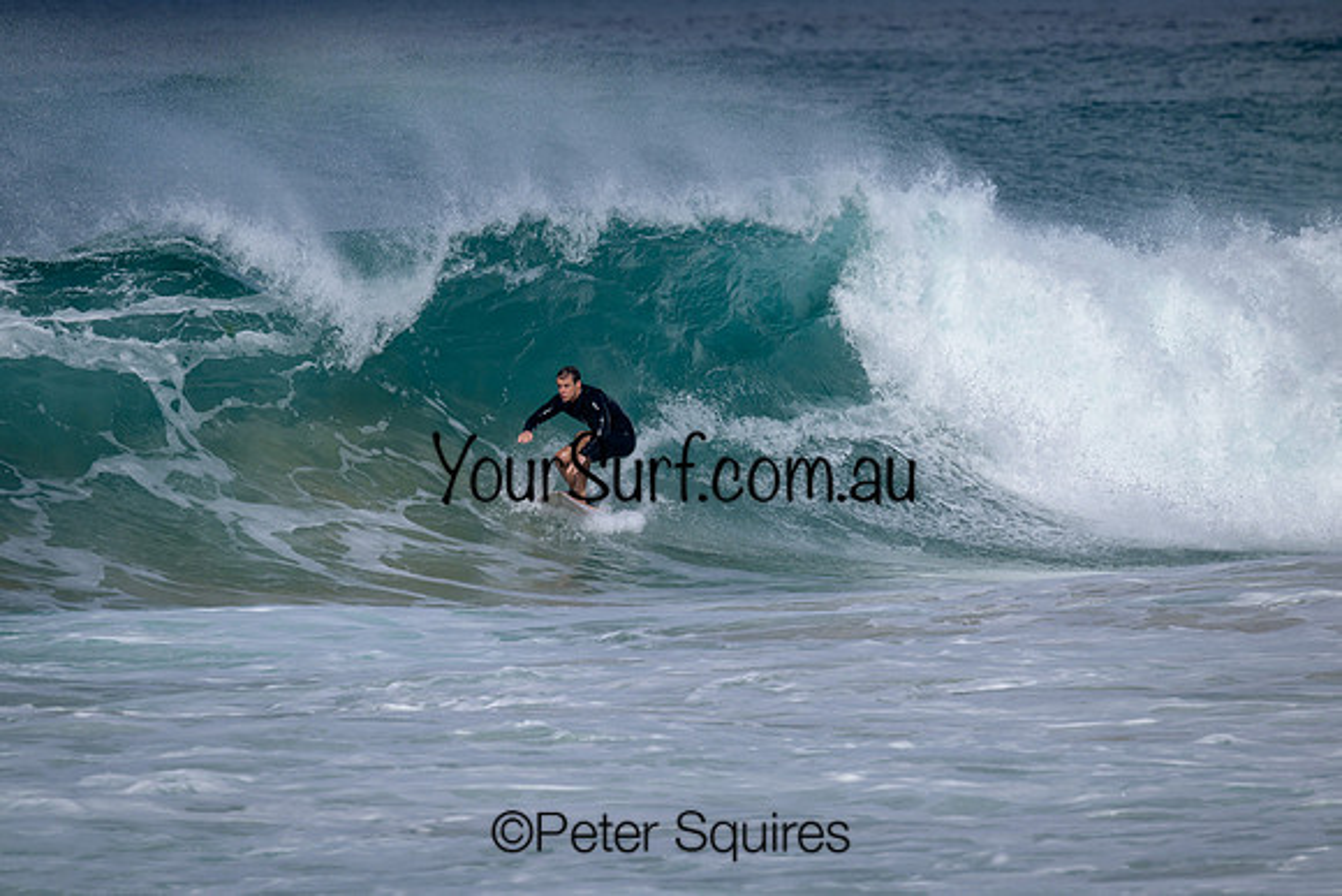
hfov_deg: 3.7
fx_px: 20879
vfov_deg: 2.5
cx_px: 671
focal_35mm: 560
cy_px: 448
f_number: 11
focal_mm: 560
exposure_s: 1/2000
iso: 360
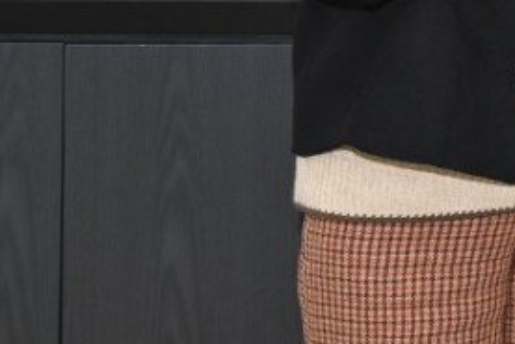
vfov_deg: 6.8
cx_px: 1132
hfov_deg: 9.7
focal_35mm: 194
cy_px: -367
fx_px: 2777
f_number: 5.6
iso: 800
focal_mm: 42
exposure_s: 1/100
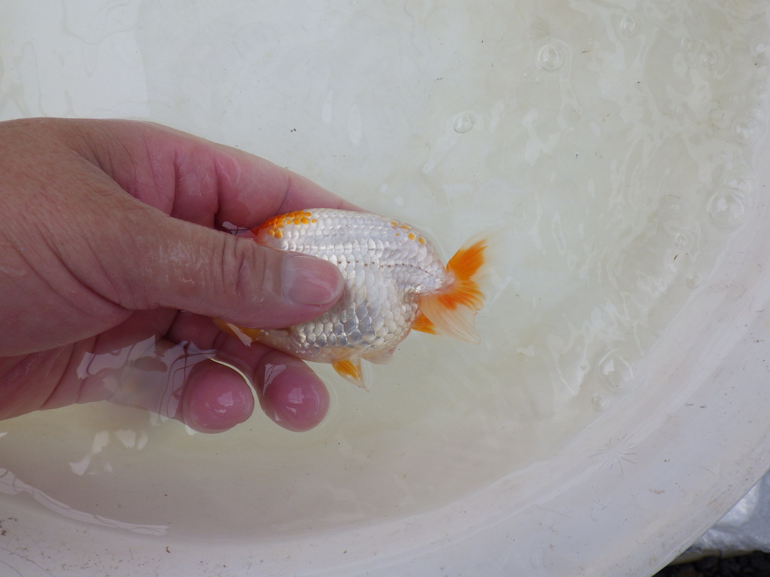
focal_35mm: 28
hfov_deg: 63.4
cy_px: 288
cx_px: 385
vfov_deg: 49.7
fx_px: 623
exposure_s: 1/500
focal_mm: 5
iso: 125
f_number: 4.2
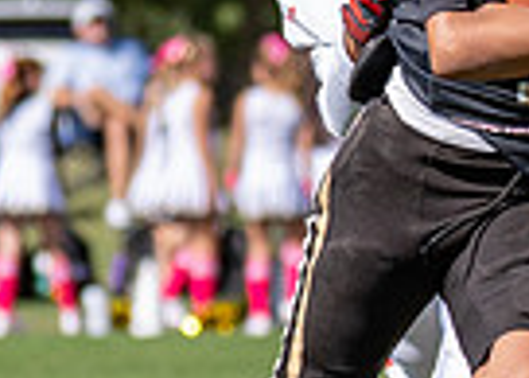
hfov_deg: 3.9
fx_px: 7764
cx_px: 458
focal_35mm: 517
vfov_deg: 2.8
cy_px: 123
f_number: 2.8
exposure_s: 1/2000
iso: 100
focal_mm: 70
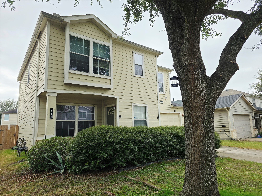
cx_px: 131
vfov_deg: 58.9
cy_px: 98
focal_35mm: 23
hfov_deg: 73.9
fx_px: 174
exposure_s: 1/2410
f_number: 1.7
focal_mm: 6.3
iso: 80
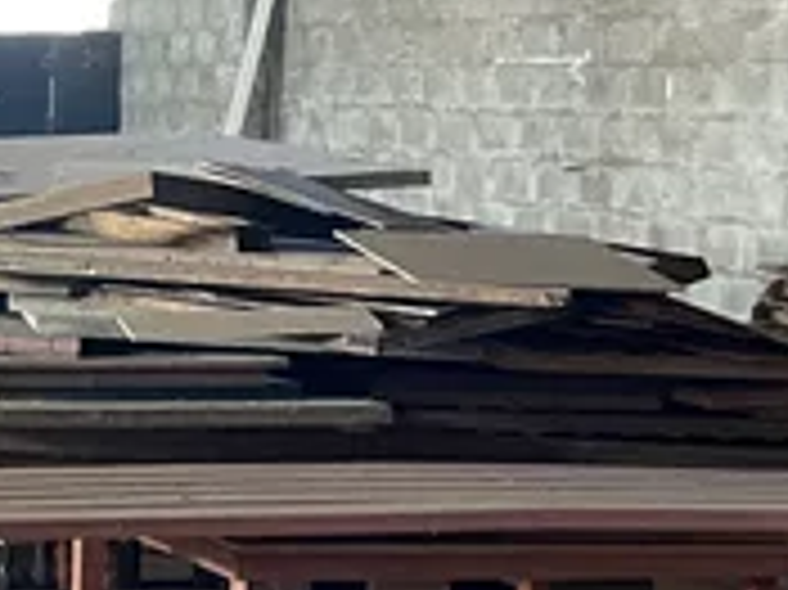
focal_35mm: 119
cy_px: 194
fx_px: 2707
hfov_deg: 14.3
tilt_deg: -4.3
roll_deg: -1.3
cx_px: -711
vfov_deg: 12.4
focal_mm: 4.2
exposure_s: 1/60
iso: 250
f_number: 1.6
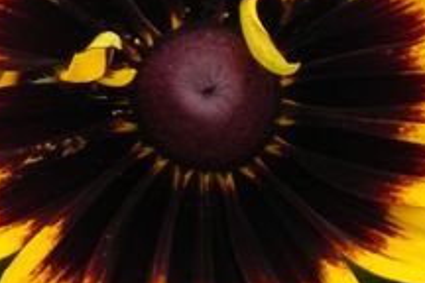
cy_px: 584
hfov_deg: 5.1
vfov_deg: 3.4
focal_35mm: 405
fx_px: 4781
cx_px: 287
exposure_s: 1/320
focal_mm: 18.8
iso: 160
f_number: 4.5
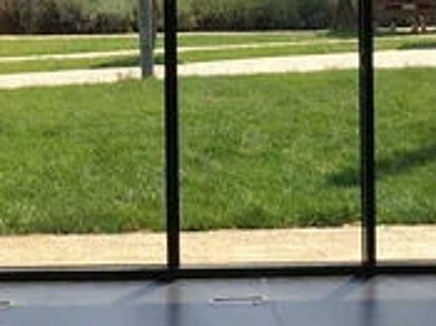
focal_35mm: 167
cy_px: 35
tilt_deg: +0.6
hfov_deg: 11.8
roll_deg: +0.8
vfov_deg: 8.8
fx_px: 2102
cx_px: 169
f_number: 2.2
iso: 25
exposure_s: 1/439
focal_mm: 4.15
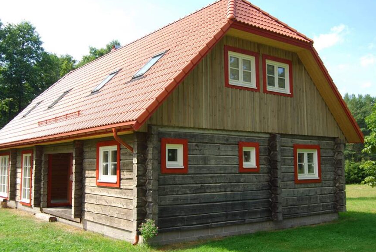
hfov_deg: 49.4
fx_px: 408
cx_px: 172
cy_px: 116
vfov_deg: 34.3
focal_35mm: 39
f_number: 4
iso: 100
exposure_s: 1/200
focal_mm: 22
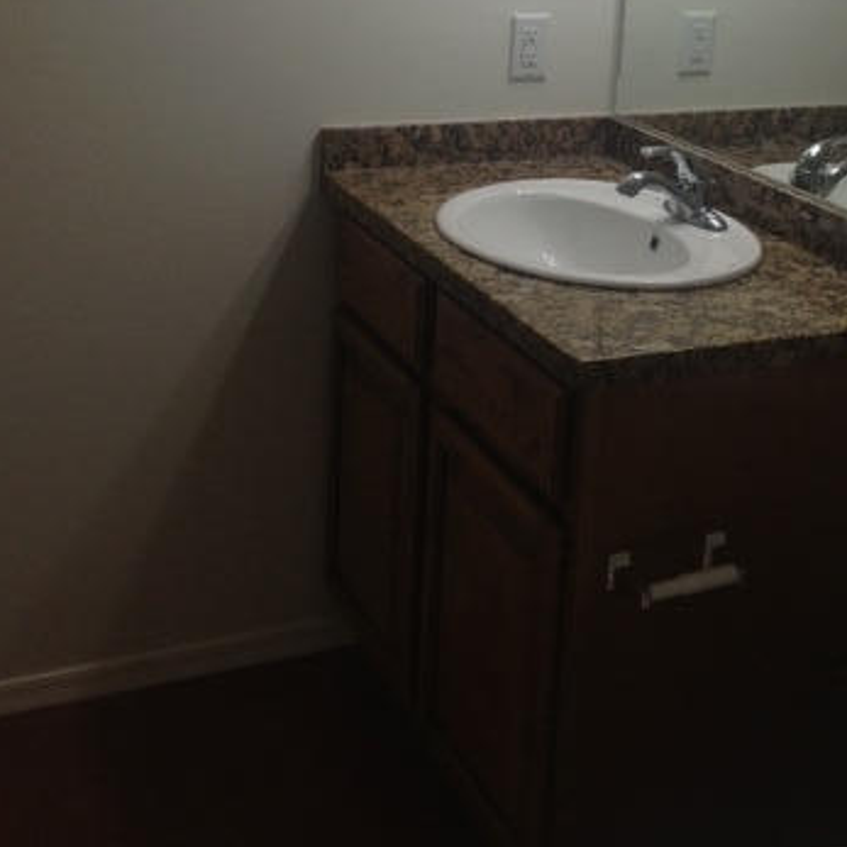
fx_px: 1578
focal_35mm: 57
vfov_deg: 29.1
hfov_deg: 29.9
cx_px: 537
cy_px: 124
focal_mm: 4.28
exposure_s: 1/120
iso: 100
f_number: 2.4
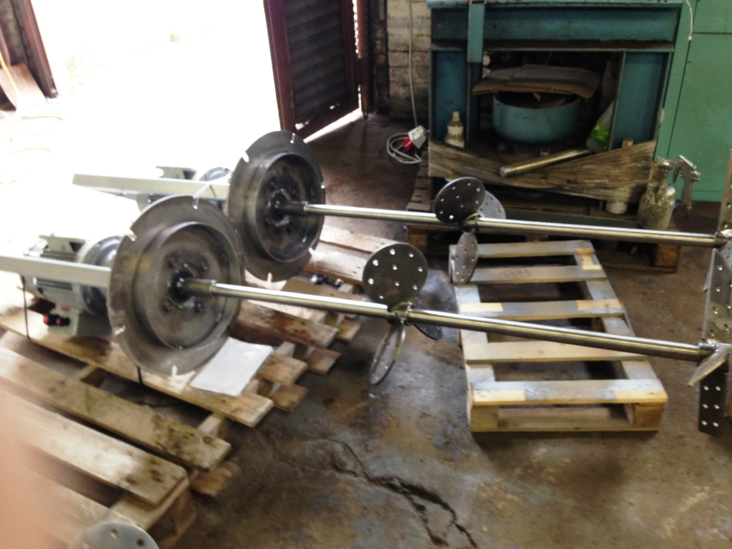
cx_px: 366
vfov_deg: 42.9
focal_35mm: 33
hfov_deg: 55.4
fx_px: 698
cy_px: 274
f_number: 2.4
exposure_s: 1/20
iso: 80
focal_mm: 4.13
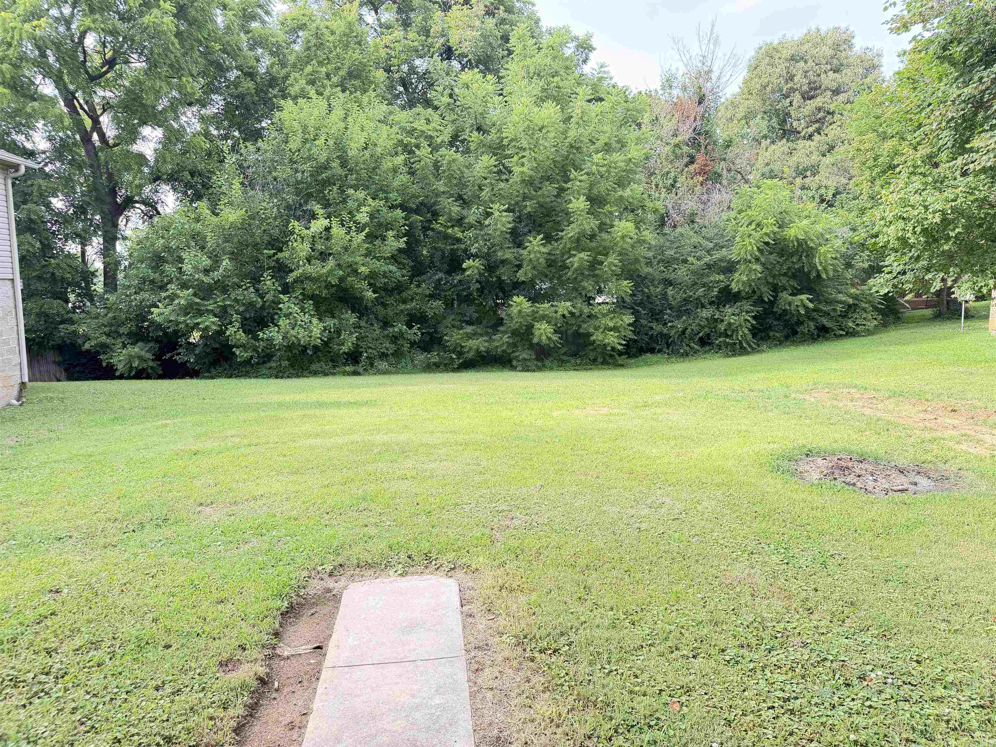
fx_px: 691
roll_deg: +0.2
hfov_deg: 71.6
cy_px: 374
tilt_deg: -7.1
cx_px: 498
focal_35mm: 24
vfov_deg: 56.8
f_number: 1.78
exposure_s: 1/216
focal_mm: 6.76
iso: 80
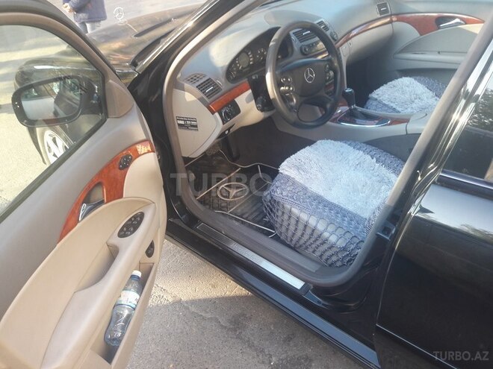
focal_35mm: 28
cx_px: 246
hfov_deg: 63.4
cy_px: 184
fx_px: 399
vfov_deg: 49.7
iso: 50
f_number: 1.9
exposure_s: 1/50
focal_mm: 3.7
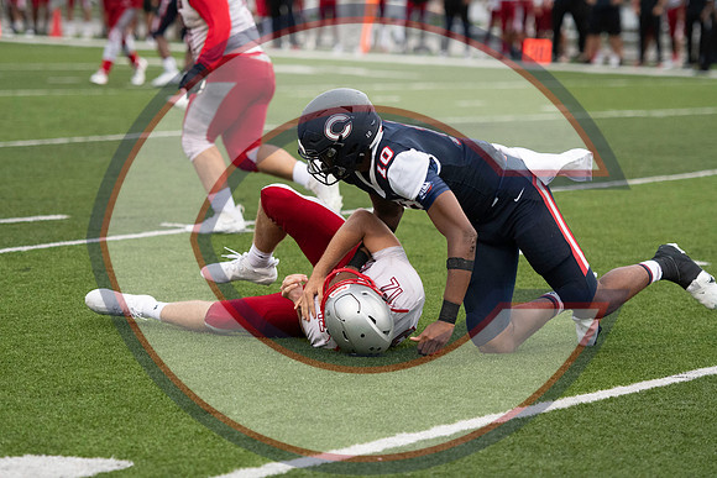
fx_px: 3884
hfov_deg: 10.5
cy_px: 239
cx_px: 358
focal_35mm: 195
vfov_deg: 7.0
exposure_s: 1/2000
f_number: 2.8
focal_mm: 130
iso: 2800
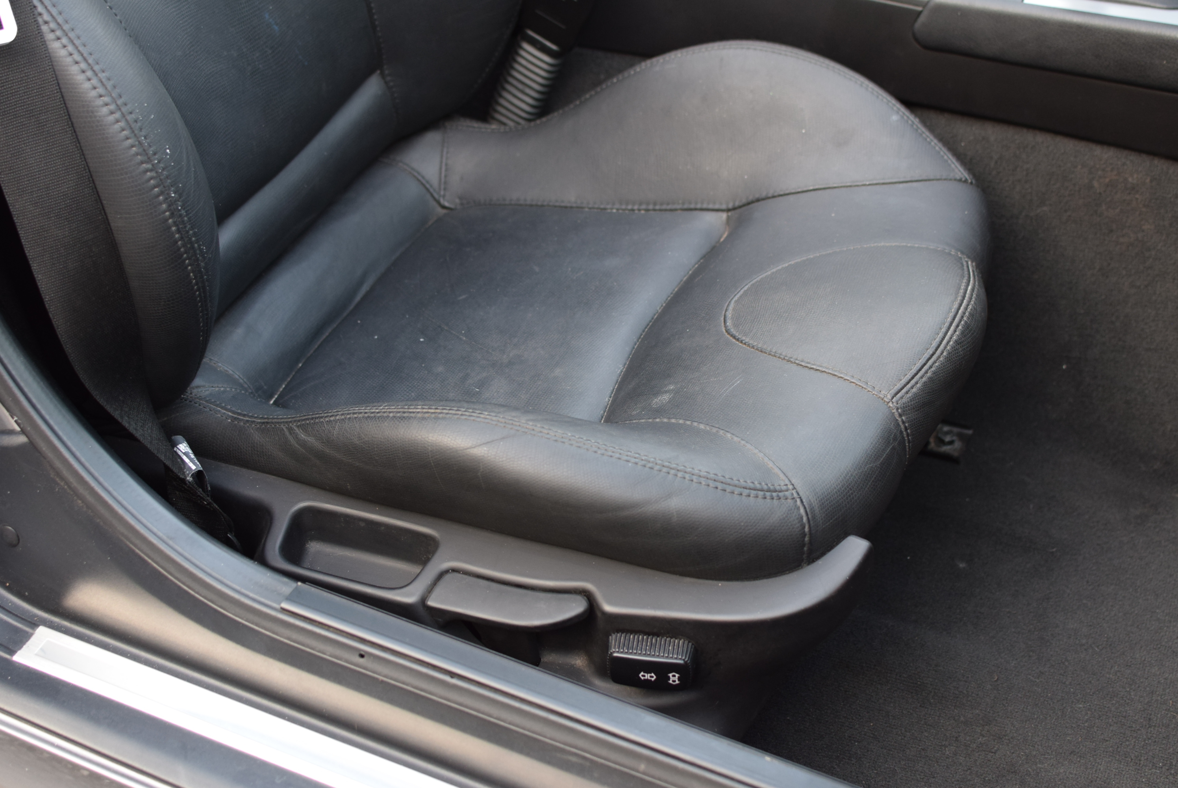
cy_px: 394
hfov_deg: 37.8
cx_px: 589
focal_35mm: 52
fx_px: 1719
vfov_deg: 25.8
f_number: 4
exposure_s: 1/60
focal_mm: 35
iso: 800
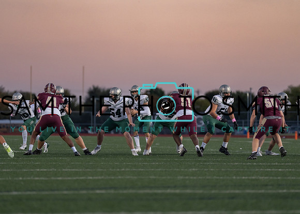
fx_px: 1986
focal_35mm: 233
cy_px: 108
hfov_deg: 8.6
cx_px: 136
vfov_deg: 6.2
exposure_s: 1/1000
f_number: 2.8
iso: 1250
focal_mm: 200
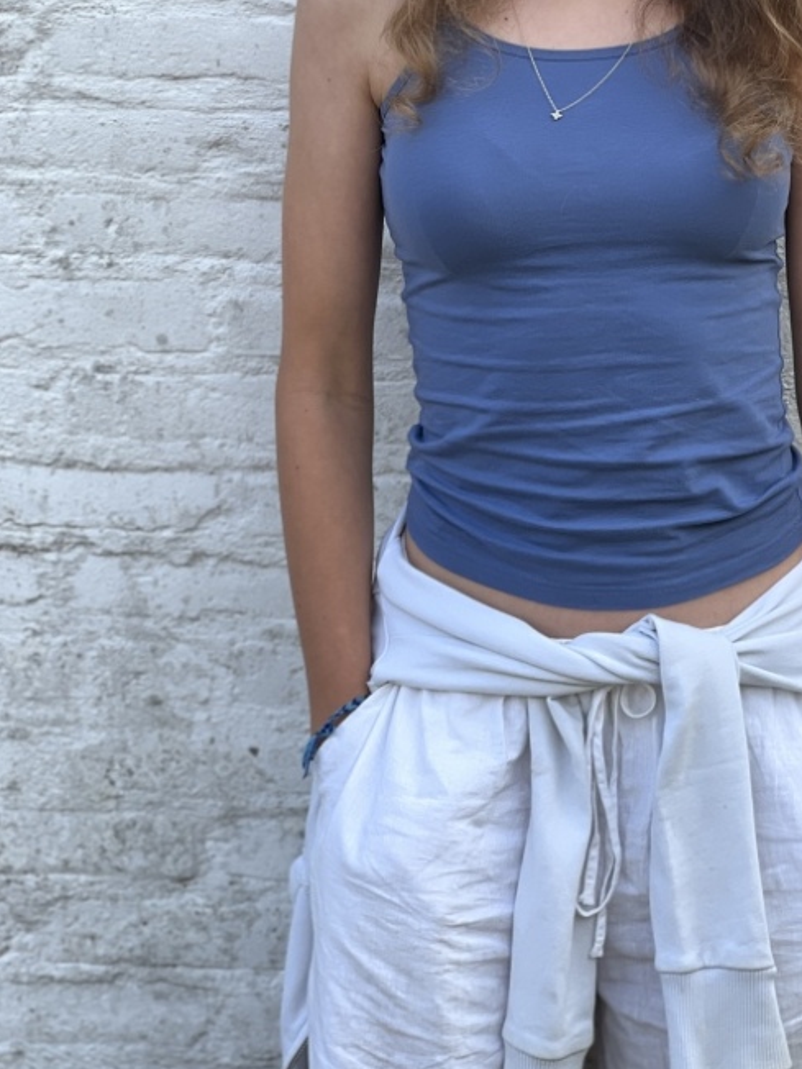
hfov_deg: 11.8
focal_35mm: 126
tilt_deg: -5.7
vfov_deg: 15.6
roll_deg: -0.4
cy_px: 321
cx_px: 515
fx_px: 3892
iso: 25
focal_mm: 9
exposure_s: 1/121
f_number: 2.8
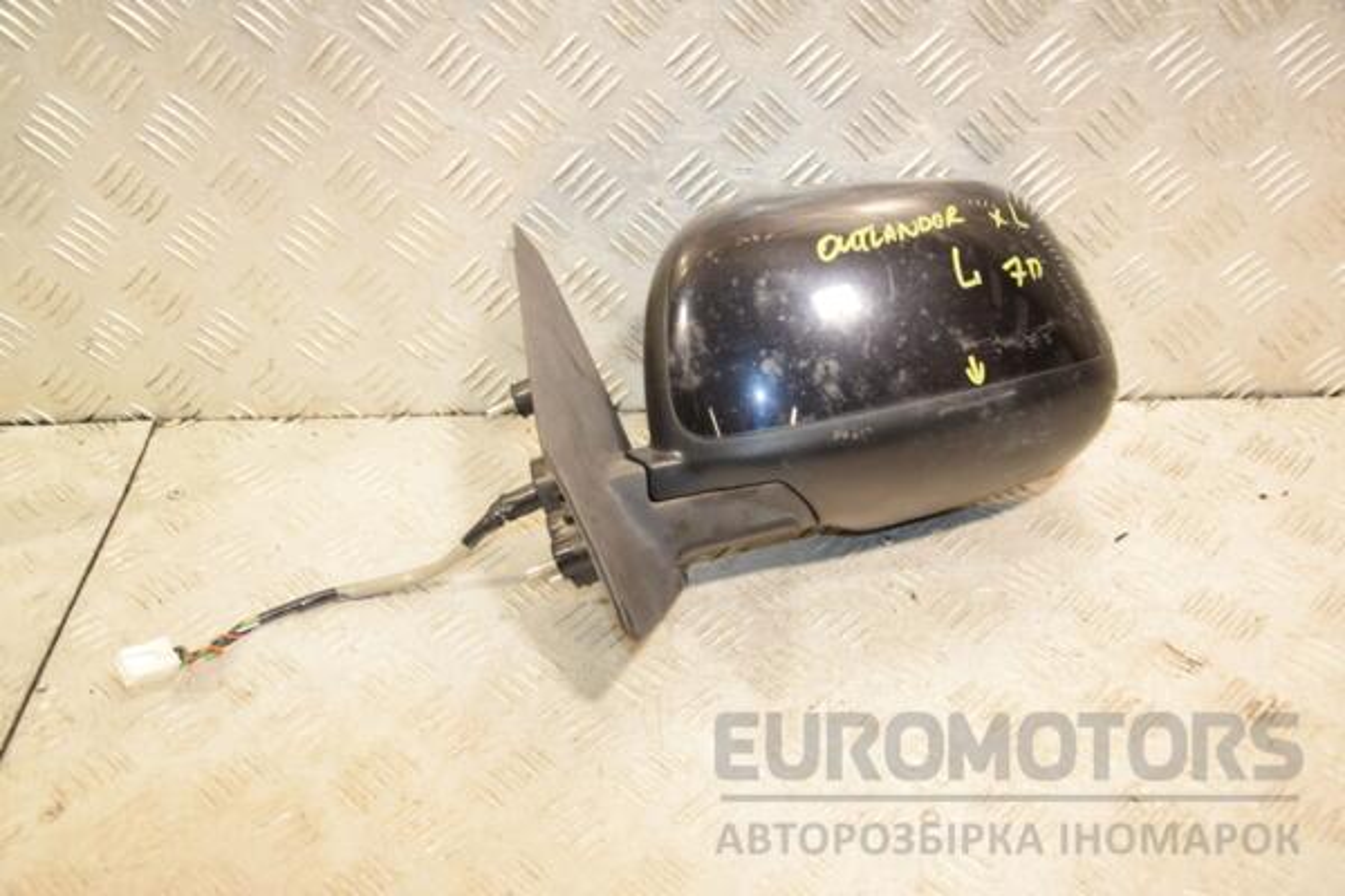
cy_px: 448
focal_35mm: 42
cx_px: 672
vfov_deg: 31.9
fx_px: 1569
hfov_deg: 46.4
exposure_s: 1/160
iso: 800
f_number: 5
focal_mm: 28
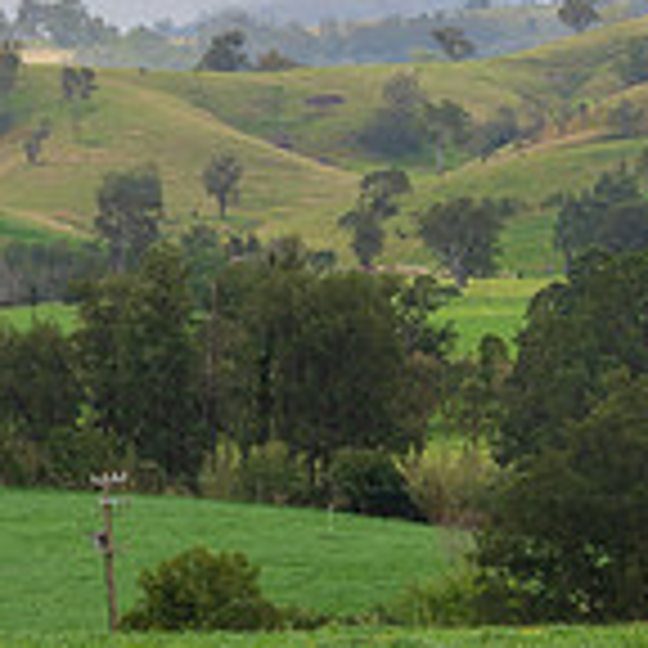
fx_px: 4130
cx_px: 112
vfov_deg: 9.0
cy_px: 500
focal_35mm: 195
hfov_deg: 8.9
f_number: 11
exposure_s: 1/15
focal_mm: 38
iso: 31
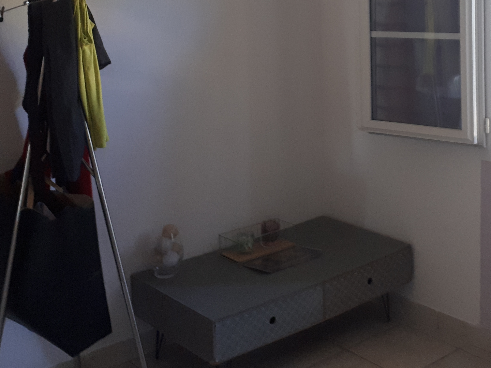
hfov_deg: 36.9
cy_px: 34
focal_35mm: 50
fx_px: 709
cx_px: 392
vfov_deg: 28.0
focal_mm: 3.6
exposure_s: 1/30
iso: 200
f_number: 1.9
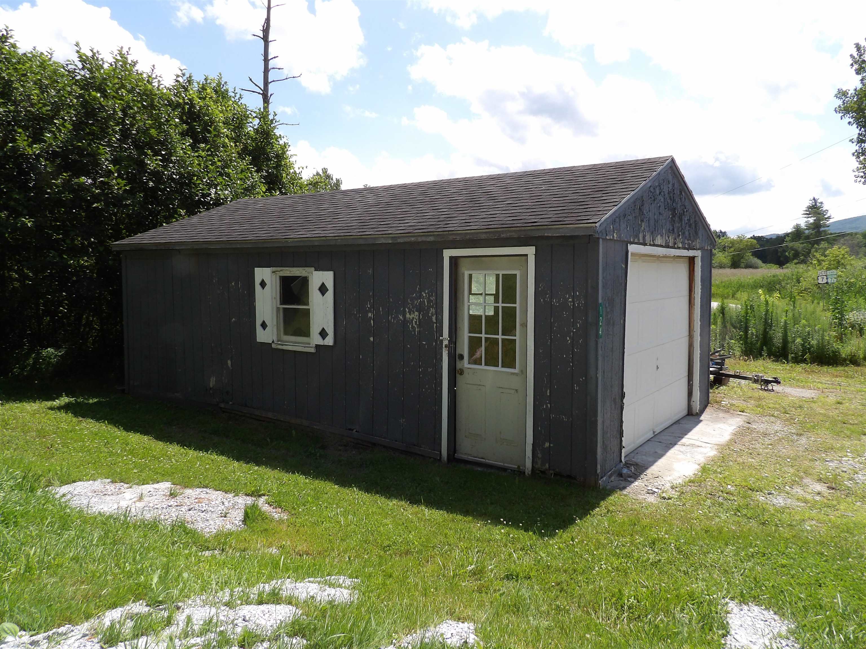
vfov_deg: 56.8
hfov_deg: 71.6
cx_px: 433
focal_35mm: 24
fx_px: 600
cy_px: 324
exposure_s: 1/498
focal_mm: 4.3
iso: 100
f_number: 4.6
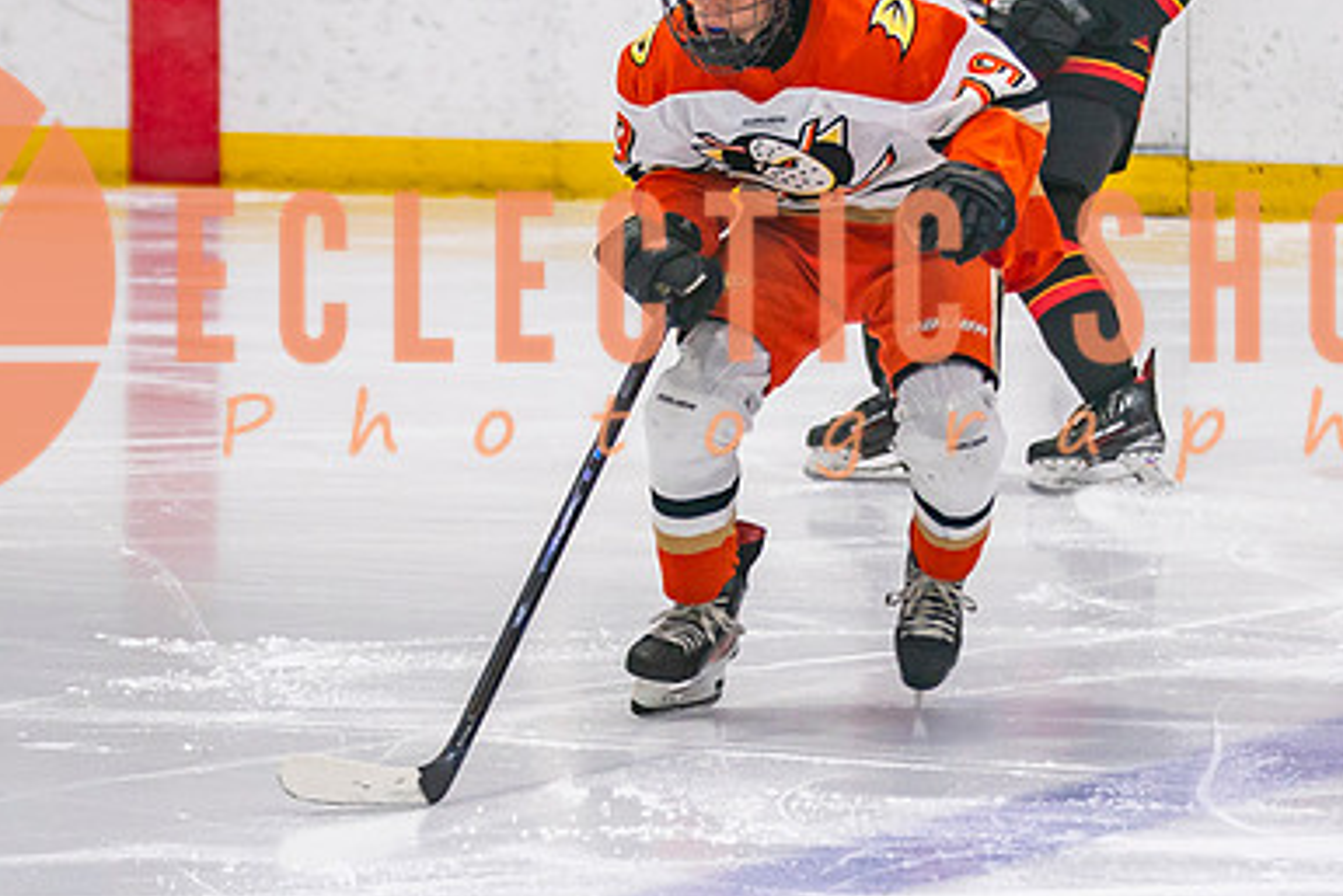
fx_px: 11643
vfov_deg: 4.4
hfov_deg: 6.6
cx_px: 645
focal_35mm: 312
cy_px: 477
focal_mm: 100
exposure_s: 1/640
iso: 640
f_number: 2.8
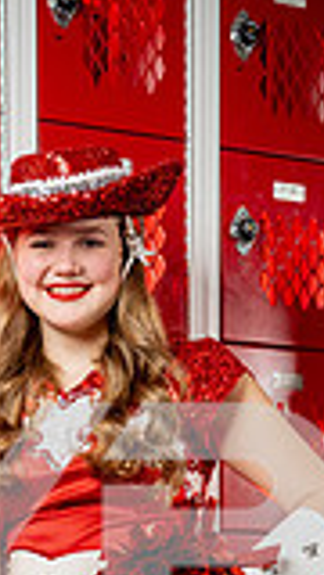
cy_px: 769
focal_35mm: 112
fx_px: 1711
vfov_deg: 17.8
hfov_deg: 10.8
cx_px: 68
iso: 400
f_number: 7.1
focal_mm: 38
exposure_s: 1/250
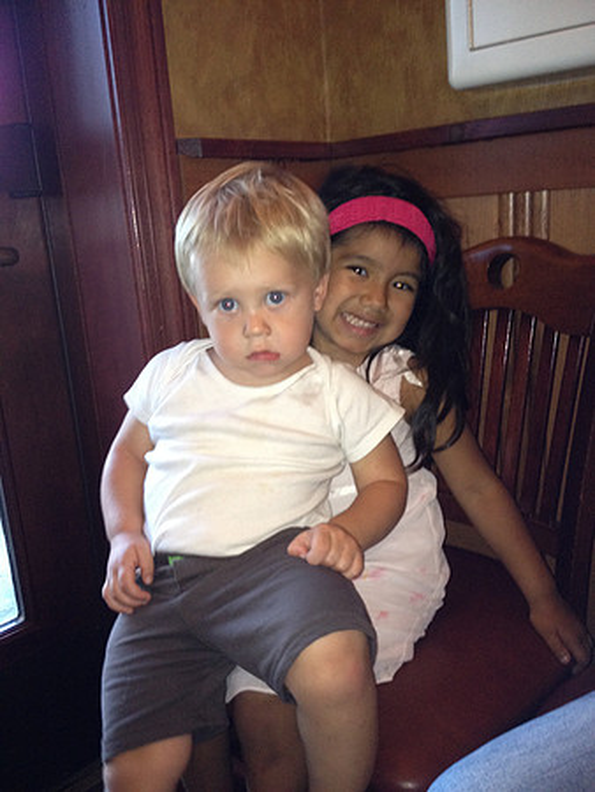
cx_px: 298
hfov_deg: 40.7
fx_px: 801
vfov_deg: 52.6
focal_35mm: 35
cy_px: 396
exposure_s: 1/20
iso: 200
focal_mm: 4.28
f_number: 2.4
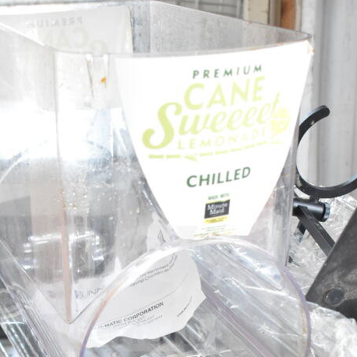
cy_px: 288
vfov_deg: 22.8
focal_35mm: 75
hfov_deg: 23.0
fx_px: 873
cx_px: 126
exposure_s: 1/100
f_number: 5
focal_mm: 29
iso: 1600
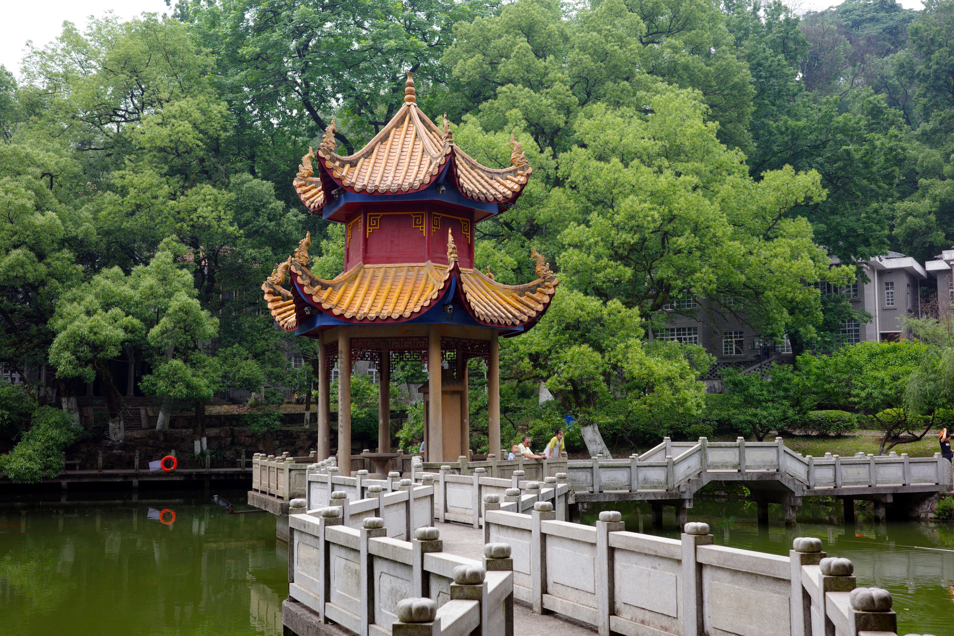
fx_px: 1060
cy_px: 318
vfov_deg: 33.4
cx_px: 477
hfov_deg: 48.5
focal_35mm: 40
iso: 200
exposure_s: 1/320
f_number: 4.5
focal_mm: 26
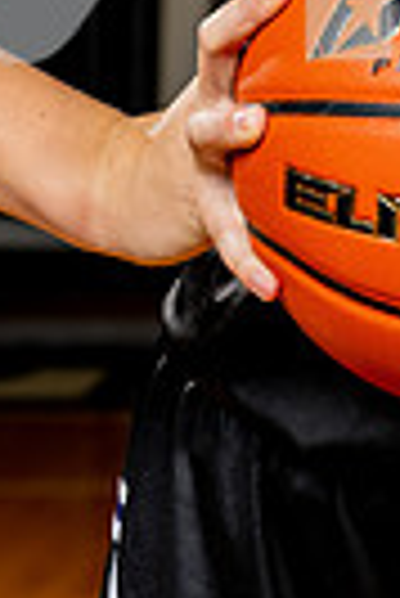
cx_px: 467
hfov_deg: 5.8
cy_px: -391
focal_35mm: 237
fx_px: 3939
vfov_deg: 8.4
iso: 320
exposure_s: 1/250
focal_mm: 70
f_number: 5.6
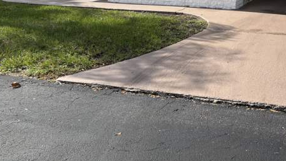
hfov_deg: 40.7
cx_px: 220
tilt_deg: -3.8
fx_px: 372
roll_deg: -1.4
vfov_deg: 22.8
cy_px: -22
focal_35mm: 49
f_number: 1.6
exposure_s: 1/3311
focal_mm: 5.96
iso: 50
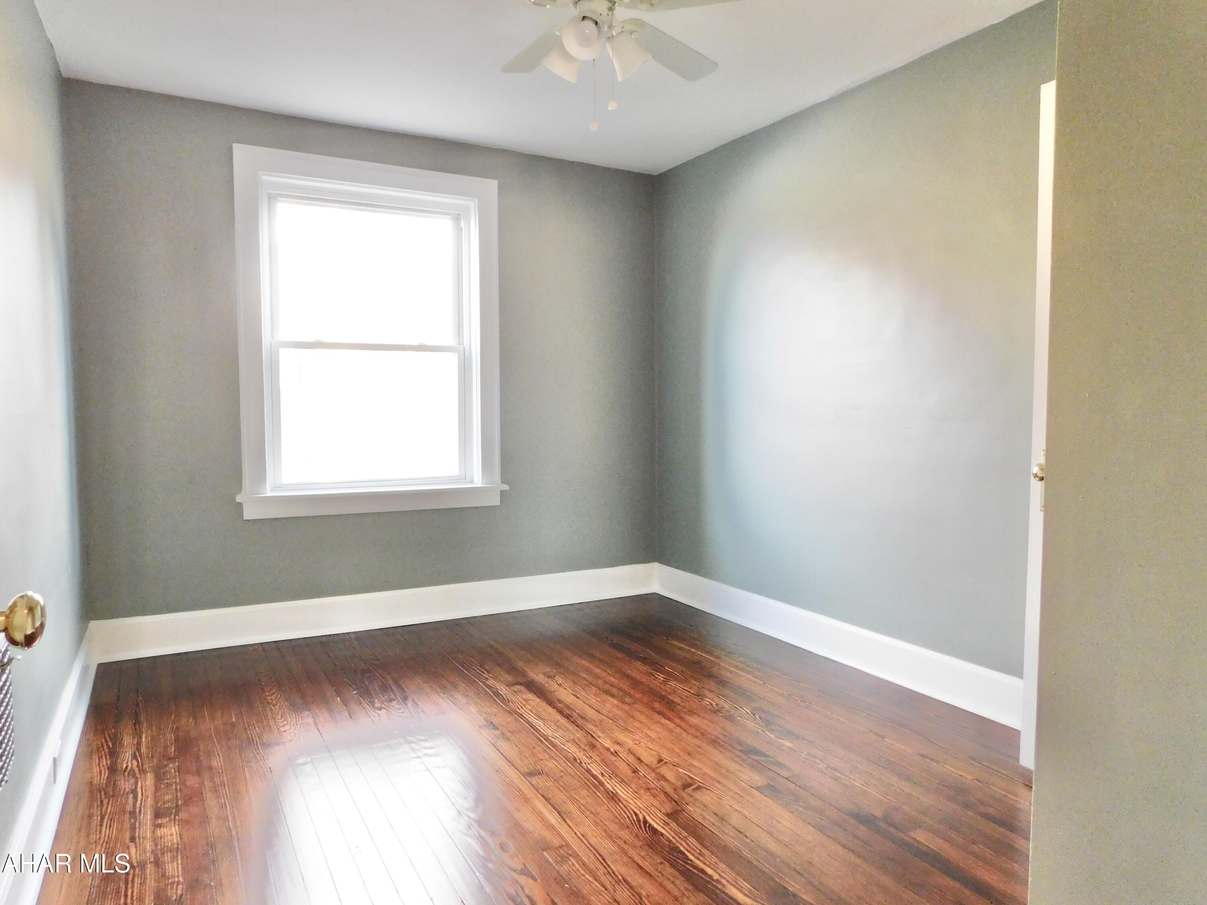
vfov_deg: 58.9
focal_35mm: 23
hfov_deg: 73.9
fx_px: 802
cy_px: 452
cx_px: 604
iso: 400
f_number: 3
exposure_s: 1/20
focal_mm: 4
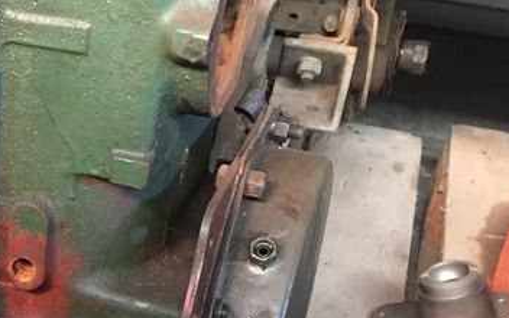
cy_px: 213
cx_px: -108
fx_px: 1151
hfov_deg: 22.8
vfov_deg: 15.7
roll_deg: -3.8
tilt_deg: -28.7
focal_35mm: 83
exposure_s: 1/33
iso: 320
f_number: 2.2
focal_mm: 4.15
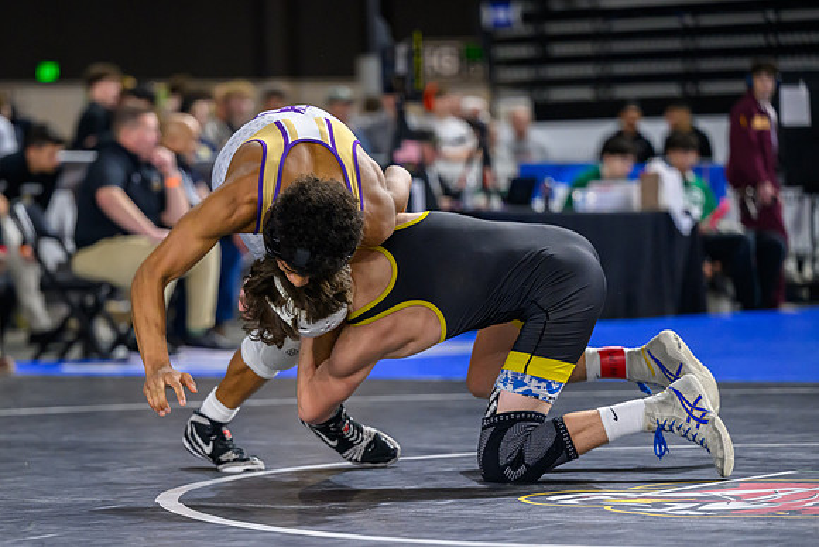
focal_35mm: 145
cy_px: 275
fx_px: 3306
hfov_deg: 14.1
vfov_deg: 9.5
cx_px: 307
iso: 3200
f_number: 2.8
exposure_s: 1/800
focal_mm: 115
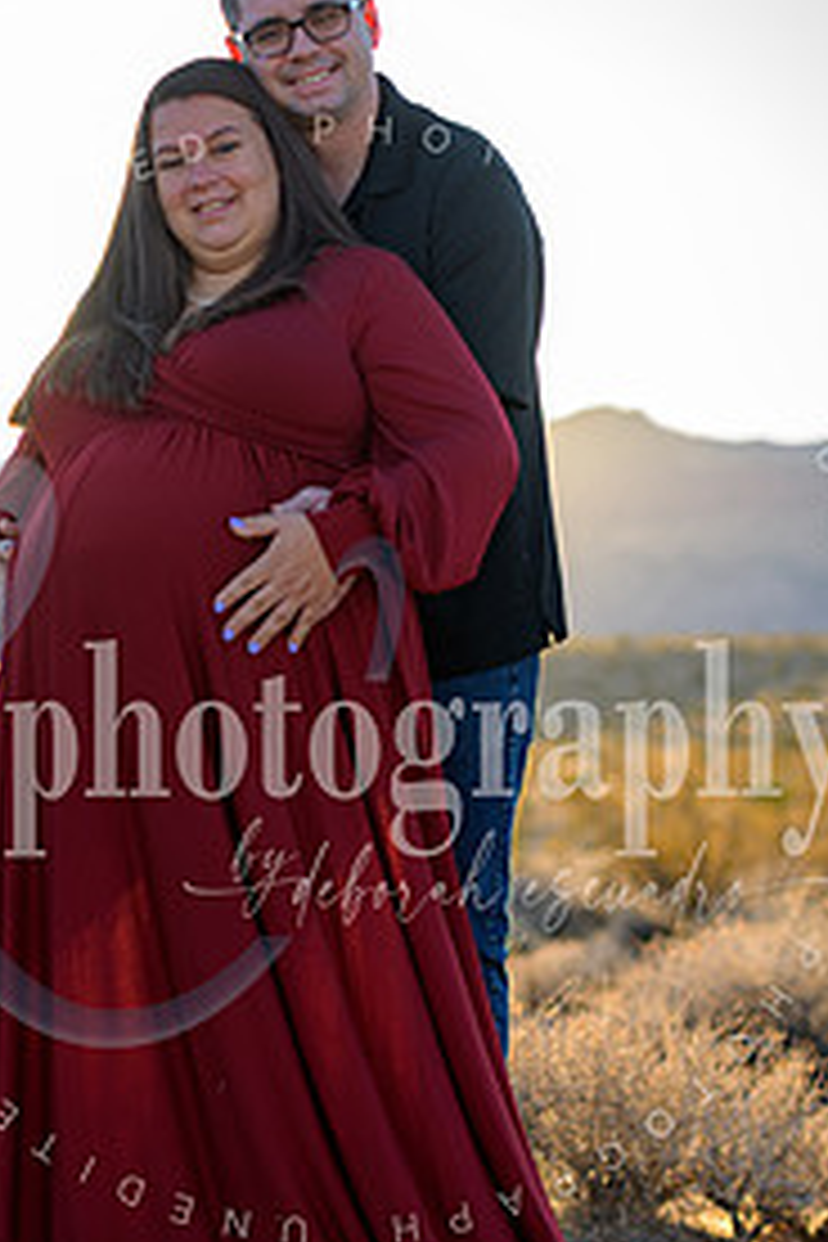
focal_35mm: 114
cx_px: 261
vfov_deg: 17.9
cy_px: 666
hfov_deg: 12.0
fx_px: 3933
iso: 250
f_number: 3.5
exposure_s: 1/800
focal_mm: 70
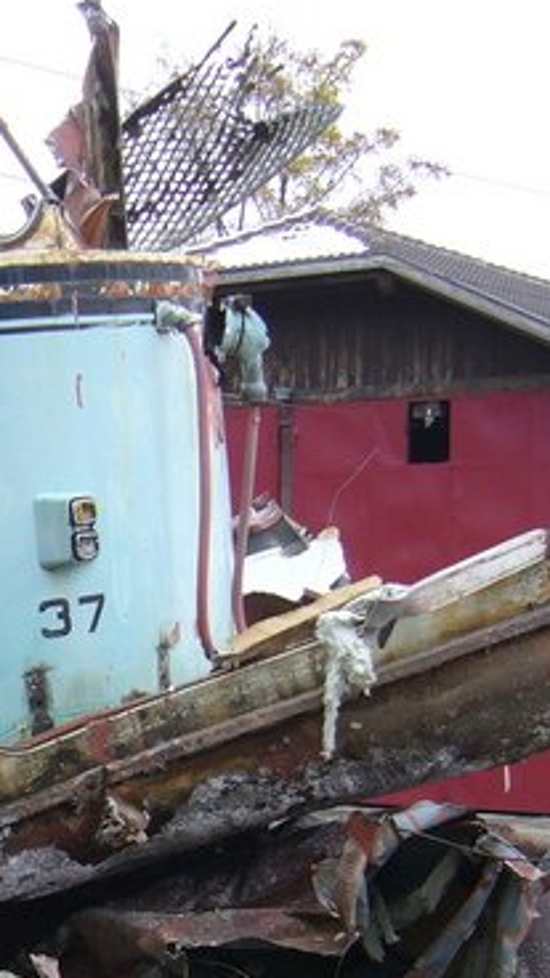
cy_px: 739
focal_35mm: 83
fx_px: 2152
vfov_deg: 25.3
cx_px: -64
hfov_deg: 14.2
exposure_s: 1/50
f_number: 2.8
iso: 80
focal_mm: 5.8
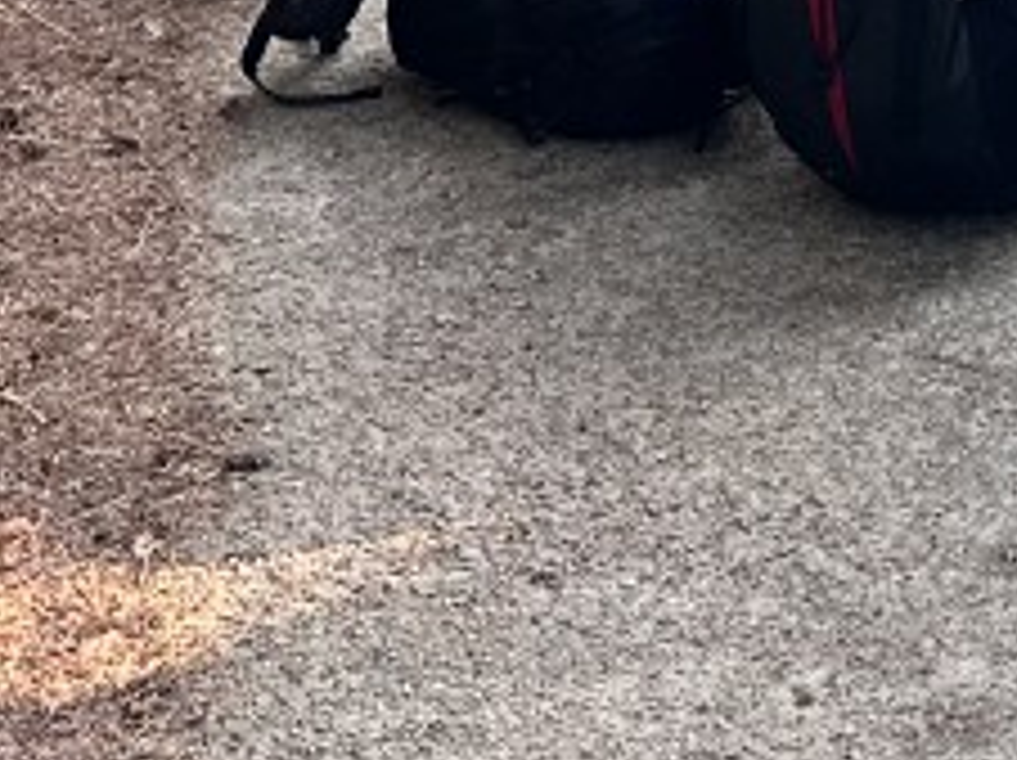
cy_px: -823
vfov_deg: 10.0
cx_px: 1215
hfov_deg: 14.1
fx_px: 3991
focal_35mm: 136
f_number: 1.78
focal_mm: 6.86
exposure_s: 1/196
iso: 64
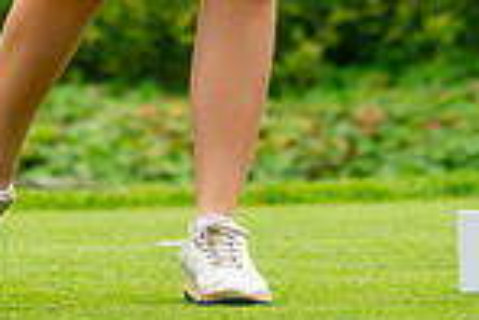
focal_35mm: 1177
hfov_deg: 1.8
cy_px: -254
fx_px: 15676
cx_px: 84
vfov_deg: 1.2
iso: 320
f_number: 4
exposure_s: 1/1600
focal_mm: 300
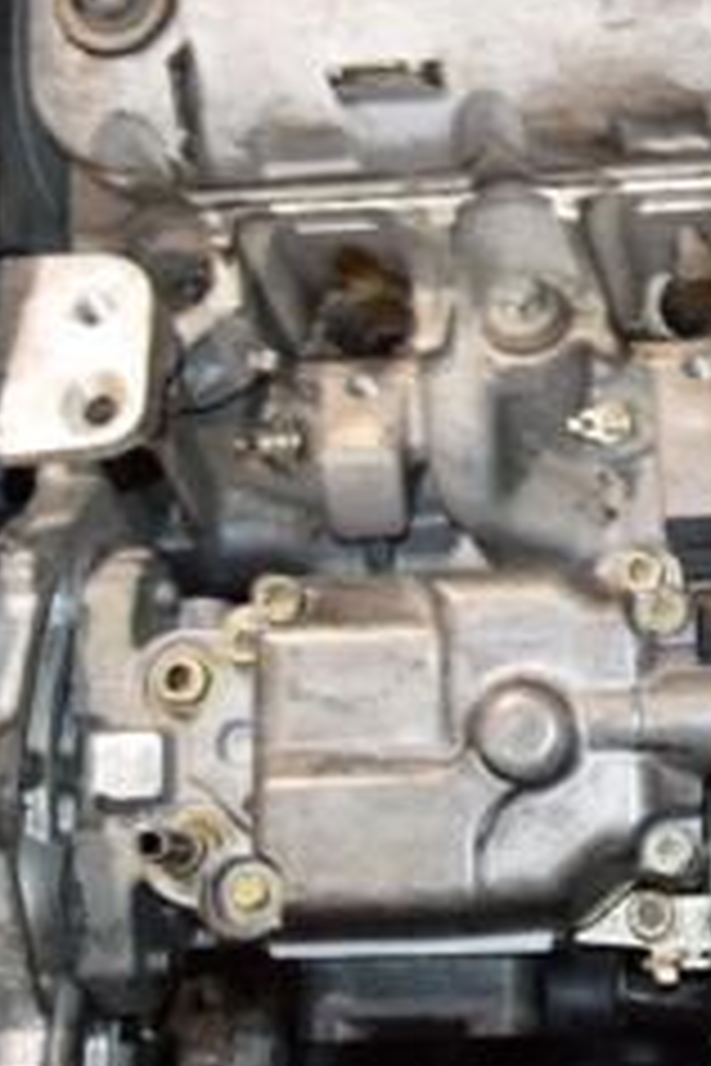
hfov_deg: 14.7
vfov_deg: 22.2
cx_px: 756
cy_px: 270
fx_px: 2696
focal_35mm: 91
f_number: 5
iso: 800
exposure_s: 1/60
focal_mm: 24
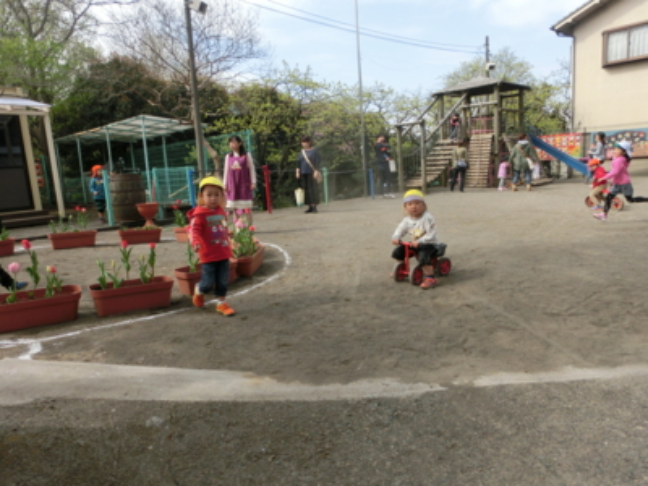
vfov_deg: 56.8
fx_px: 449
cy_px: 243
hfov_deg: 71.6
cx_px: 324
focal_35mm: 24
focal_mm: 4.24
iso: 80
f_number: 3
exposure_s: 1/800
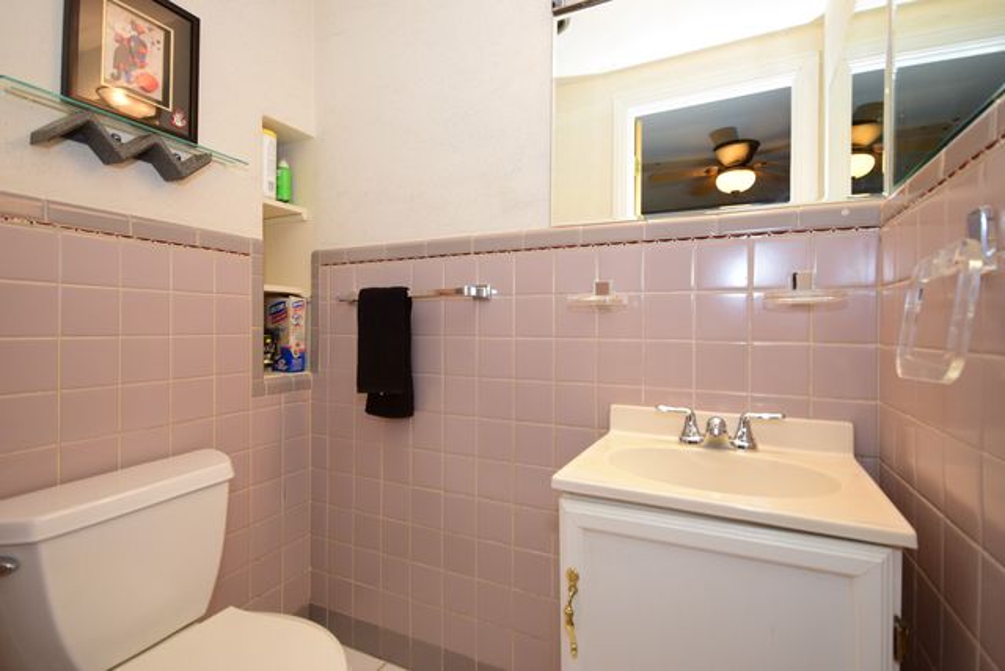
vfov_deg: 67.4
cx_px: 502
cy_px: 336
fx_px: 503
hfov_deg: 90.0
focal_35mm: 18
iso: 640
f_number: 6.3
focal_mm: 12
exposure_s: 1/60
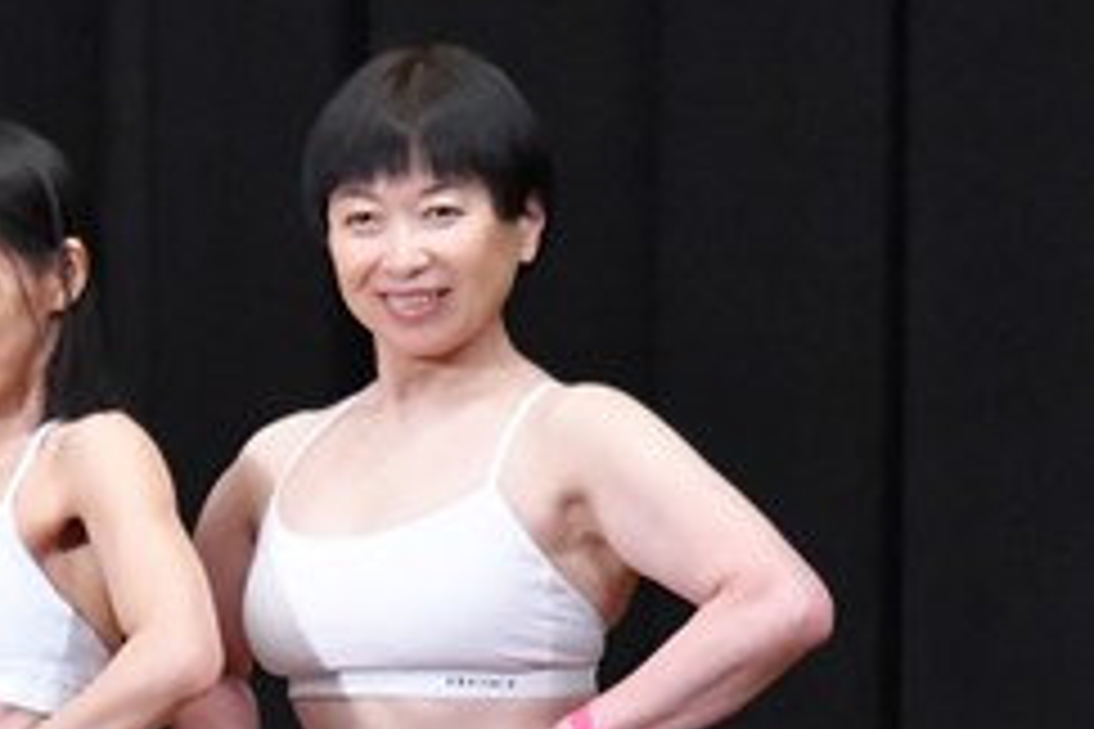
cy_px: 1008
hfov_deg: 2.5
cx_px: -281
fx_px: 24704
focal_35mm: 813
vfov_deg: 1.7
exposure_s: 1/400
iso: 8000
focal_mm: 170
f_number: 5.6
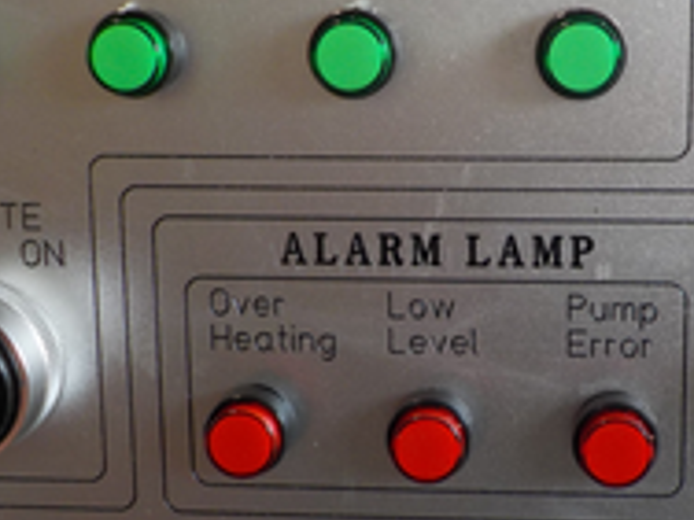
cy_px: 184
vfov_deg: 22.9
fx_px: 1283
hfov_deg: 30.0
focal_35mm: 64
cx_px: 473
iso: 125
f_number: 3.3
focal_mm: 4.1
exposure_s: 1/40
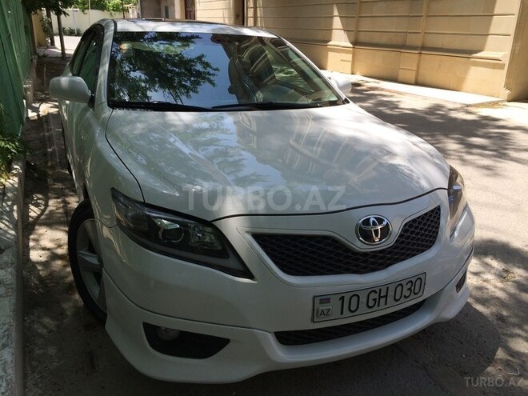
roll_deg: -1.1
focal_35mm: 29
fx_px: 442
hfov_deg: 61.7
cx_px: 264
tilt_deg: -24.1
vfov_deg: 48.2
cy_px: 198
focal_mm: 4.15
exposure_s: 1/912
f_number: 2.2
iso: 32
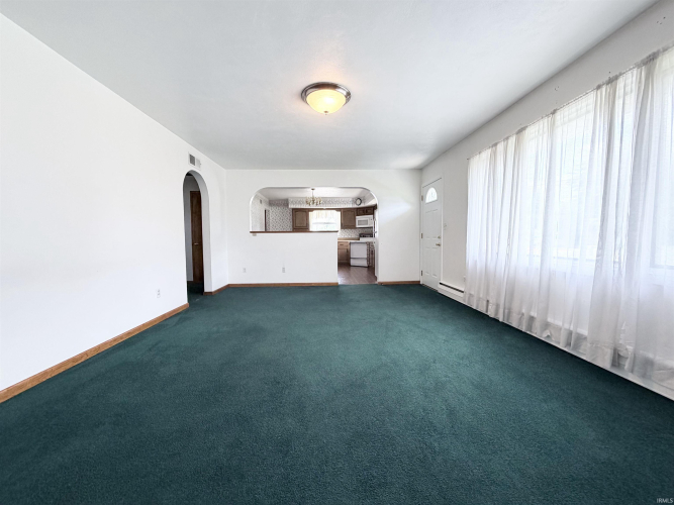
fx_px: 273
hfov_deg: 102.1
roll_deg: +1.4
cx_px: 337
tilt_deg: -1.8
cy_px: 252
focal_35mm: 14
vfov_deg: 85.7
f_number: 2.2
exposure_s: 1/121
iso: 200
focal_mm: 2.22
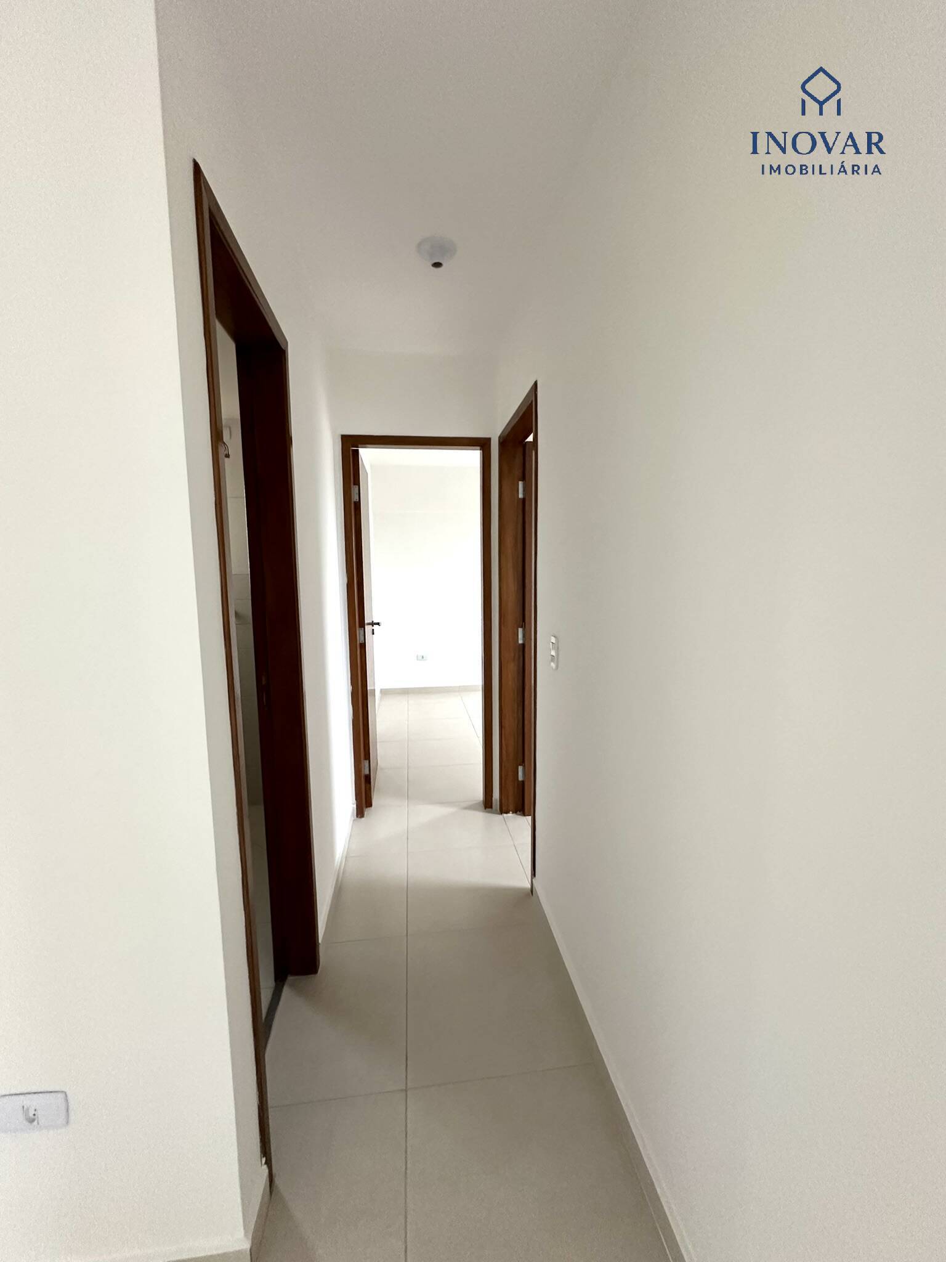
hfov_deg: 85.7
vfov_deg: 102.1
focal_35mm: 14
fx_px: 510
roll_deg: +0.2
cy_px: 631
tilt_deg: -3.4
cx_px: 473
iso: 320
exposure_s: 1/65
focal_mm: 2.22
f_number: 2.2
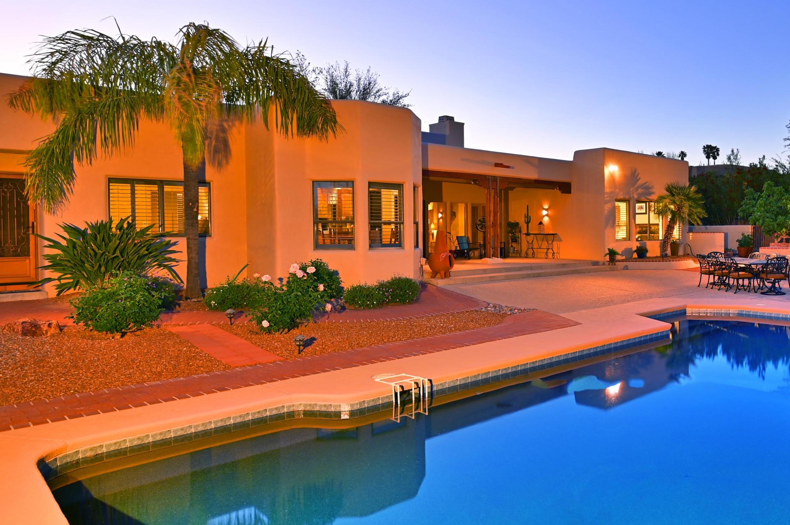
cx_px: 577
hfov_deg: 67.7
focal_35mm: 25
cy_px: 340
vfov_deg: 50.5
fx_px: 548
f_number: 9
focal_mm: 16
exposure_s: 1.6
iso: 100
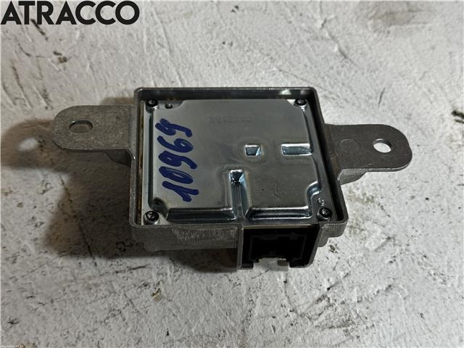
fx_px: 643
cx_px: 232
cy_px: 174
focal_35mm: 48
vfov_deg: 30.3
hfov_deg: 39.7
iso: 50
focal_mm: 6.86
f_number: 1.78
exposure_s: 1/100
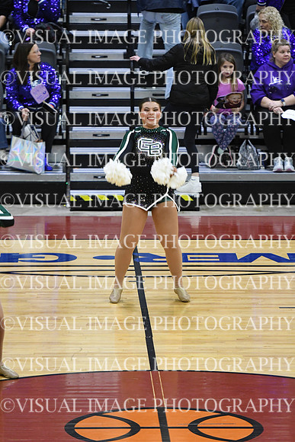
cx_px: 148
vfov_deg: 8.6
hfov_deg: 5.7
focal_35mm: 240
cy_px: 221
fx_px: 2948
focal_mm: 160
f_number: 2.8
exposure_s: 1/400
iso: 3200
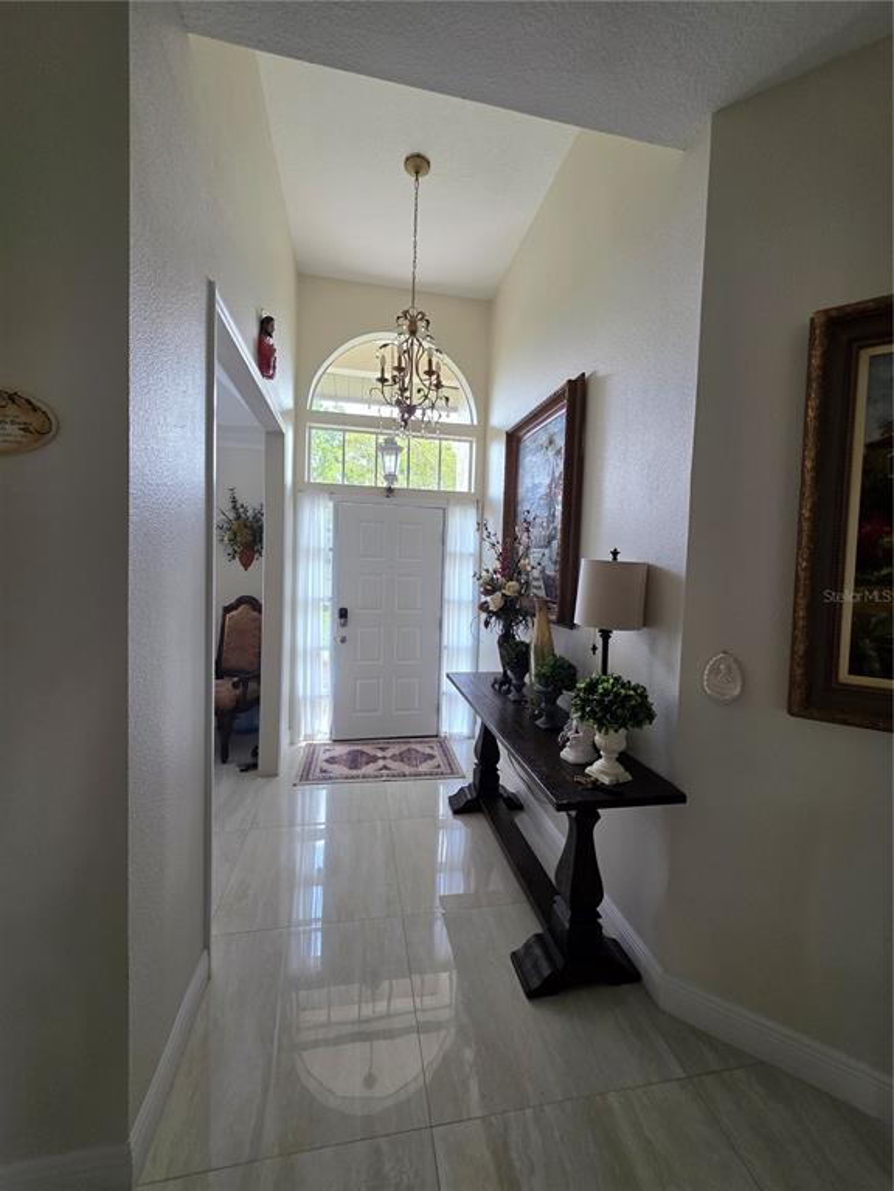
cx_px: 447
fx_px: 448
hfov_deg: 89.9
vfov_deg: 106.2
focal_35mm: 13
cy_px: 596
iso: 125
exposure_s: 1/120
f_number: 1.9
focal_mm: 2.2
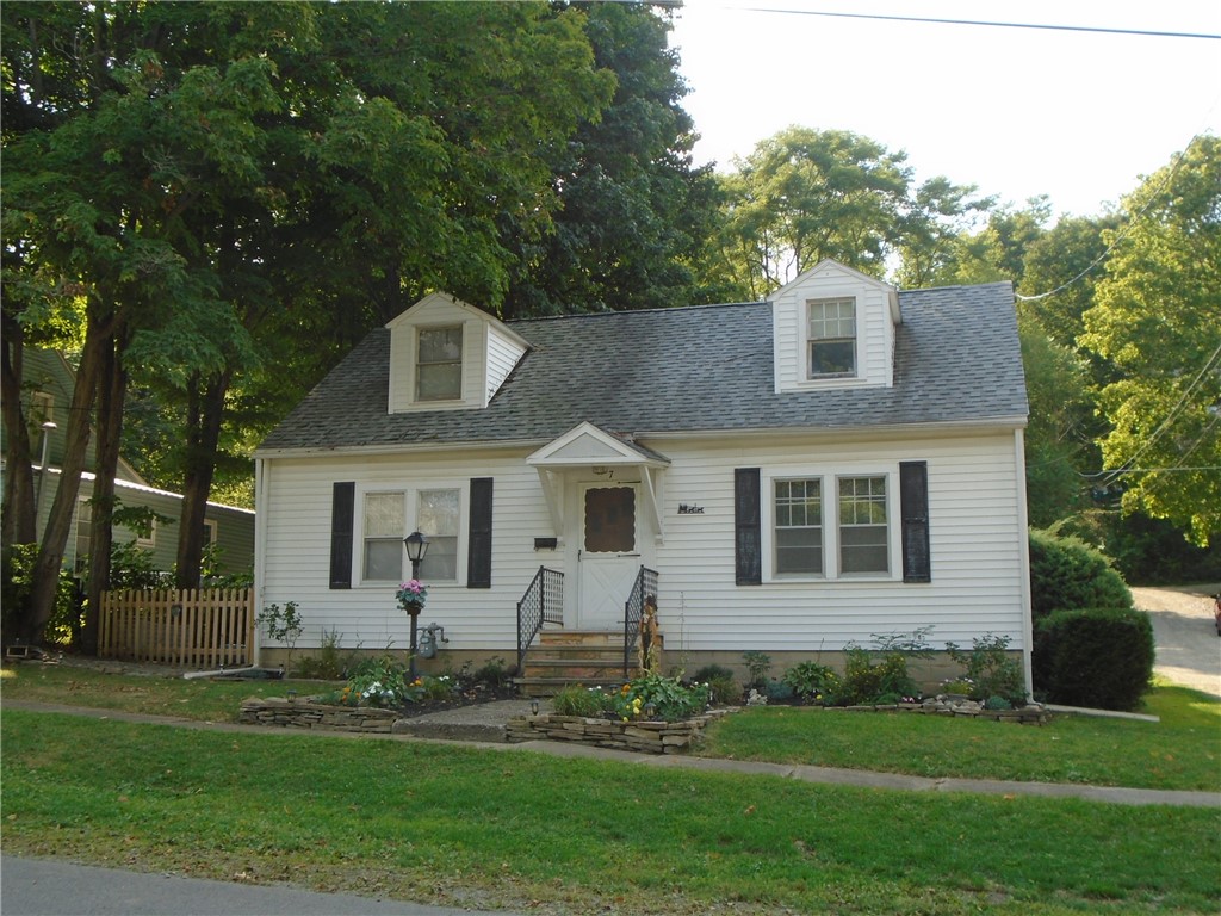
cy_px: 458
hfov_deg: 51.4
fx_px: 1270
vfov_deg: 39.7
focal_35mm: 36
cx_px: 610
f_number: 3.8
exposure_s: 1/200
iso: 100
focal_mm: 6.4
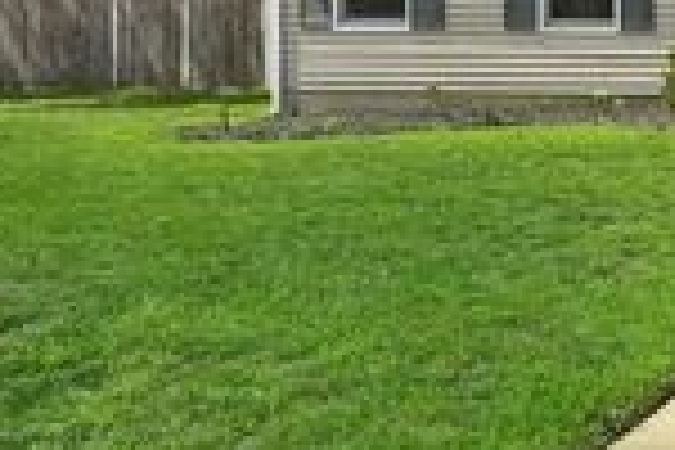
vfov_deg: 25.9
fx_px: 937
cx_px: 806
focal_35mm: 50
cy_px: 25
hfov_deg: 32.7
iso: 400
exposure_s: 1/640
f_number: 11
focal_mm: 15
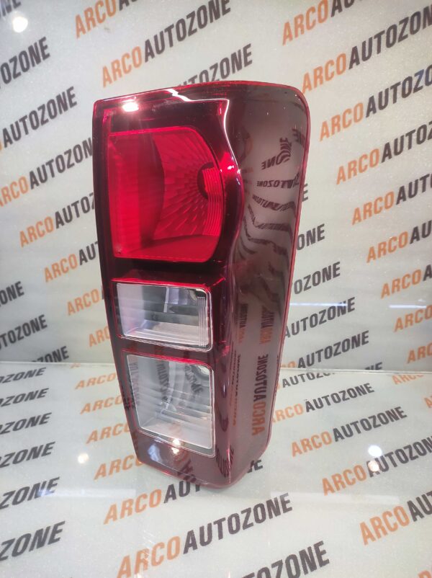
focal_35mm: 17
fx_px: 283
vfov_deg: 91.1
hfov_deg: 74.6
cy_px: 289
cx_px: 216
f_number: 1.79
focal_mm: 4.74
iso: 230
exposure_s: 1/33
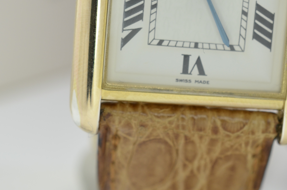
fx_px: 1344
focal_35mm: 169
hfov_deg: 12.2
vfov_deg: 8.0
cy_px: -29
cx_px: 180
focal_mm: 40
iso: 160
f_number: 8
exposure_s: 1/50
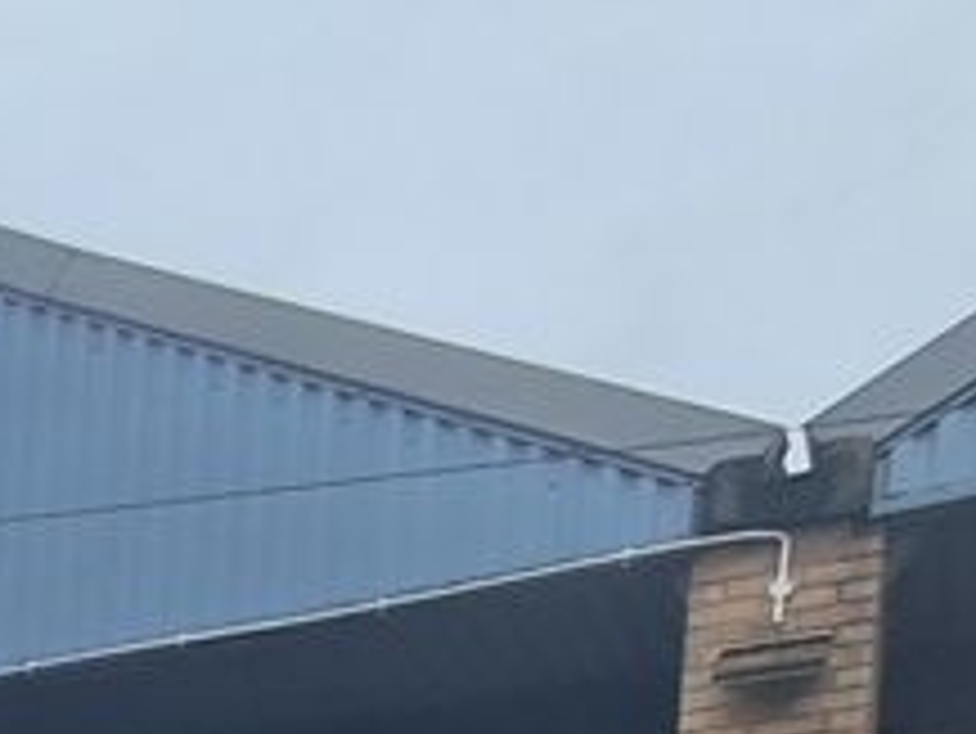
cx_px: -913
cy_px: 1587
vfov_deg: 14.2
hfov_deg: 17.7
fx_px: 2313
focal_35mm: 82
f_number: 2.2
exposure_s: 1/120
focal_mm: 1.64
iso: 50
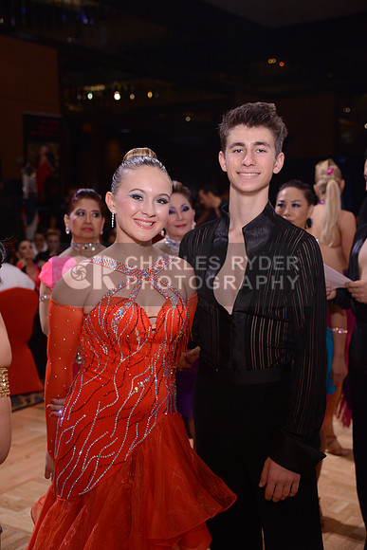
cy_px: 275
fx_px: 764
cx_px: 184
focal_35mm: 50
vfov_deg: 39.6
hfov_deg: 27.0
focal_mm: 50
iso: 1600
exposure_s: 1/250
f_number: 4.5
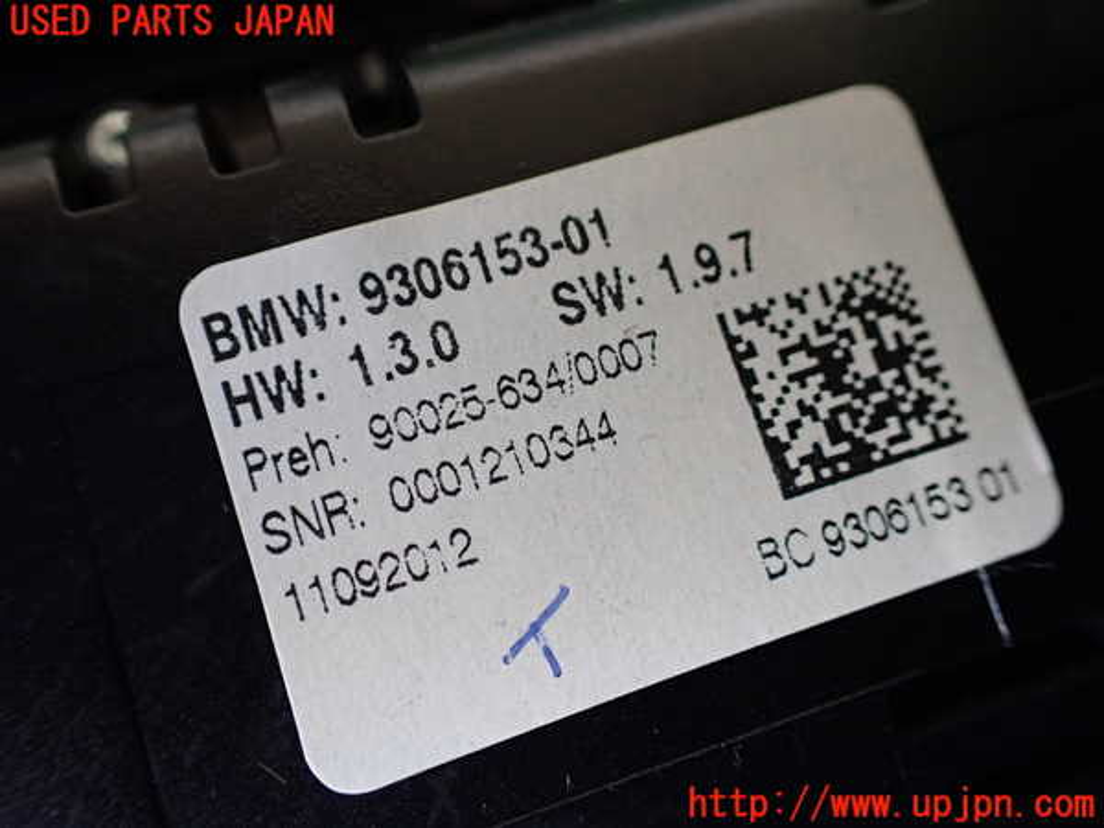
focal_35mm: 30
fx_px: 957
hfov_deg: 60.0
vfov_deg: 46.8
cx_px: 552
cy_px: 414
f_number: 2.3
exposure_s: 1/125
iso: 500
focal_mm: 5.4
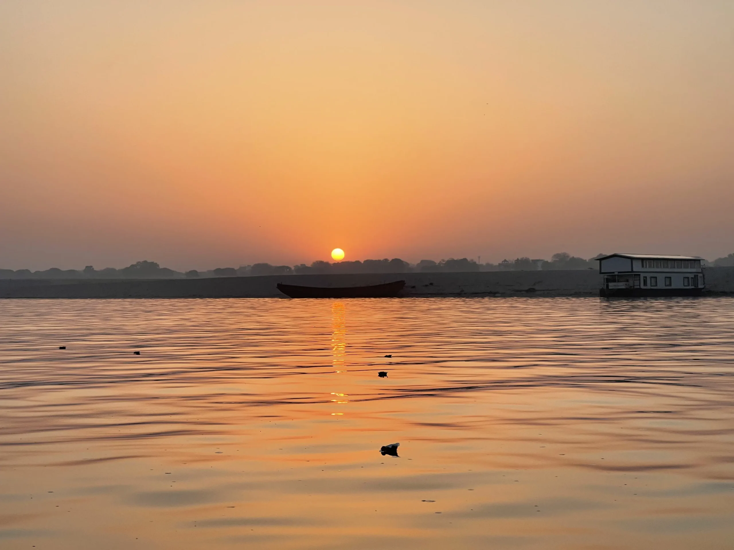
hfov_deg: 30.3
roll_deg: +0.3
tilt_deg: +0.8
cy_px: 275
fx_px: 1357
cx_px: 367
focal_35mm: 64
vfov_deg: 22.9
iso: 20
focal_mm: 7.5
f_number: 2.2
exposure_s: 1/367
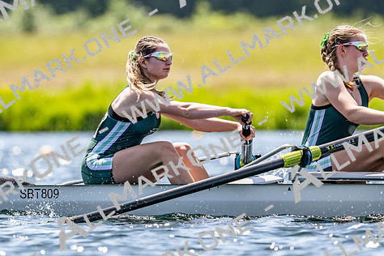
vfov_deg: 1.9
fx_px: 7829
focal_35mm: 734
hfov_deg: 2.8
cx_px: 221
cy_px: 126
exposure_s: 1/2500
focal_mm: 400
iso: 250
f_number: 4.5
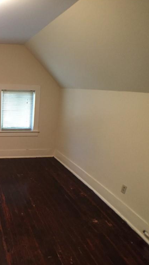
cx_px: -21
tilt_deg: -14.1
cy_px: 132
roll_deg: -2.1
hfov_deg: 25.4
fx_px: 302
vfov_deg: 47.4
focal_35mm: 43
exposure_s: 1/25
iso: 250
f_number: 2.2
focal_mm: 4.15
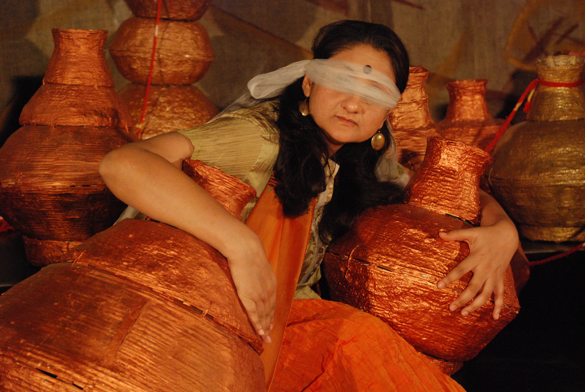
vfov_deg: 13.9
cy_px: 196
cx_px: 292
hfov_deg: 20.6
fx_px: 1611
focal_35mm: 99
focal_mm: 66
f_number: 5.3
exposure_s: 1/60
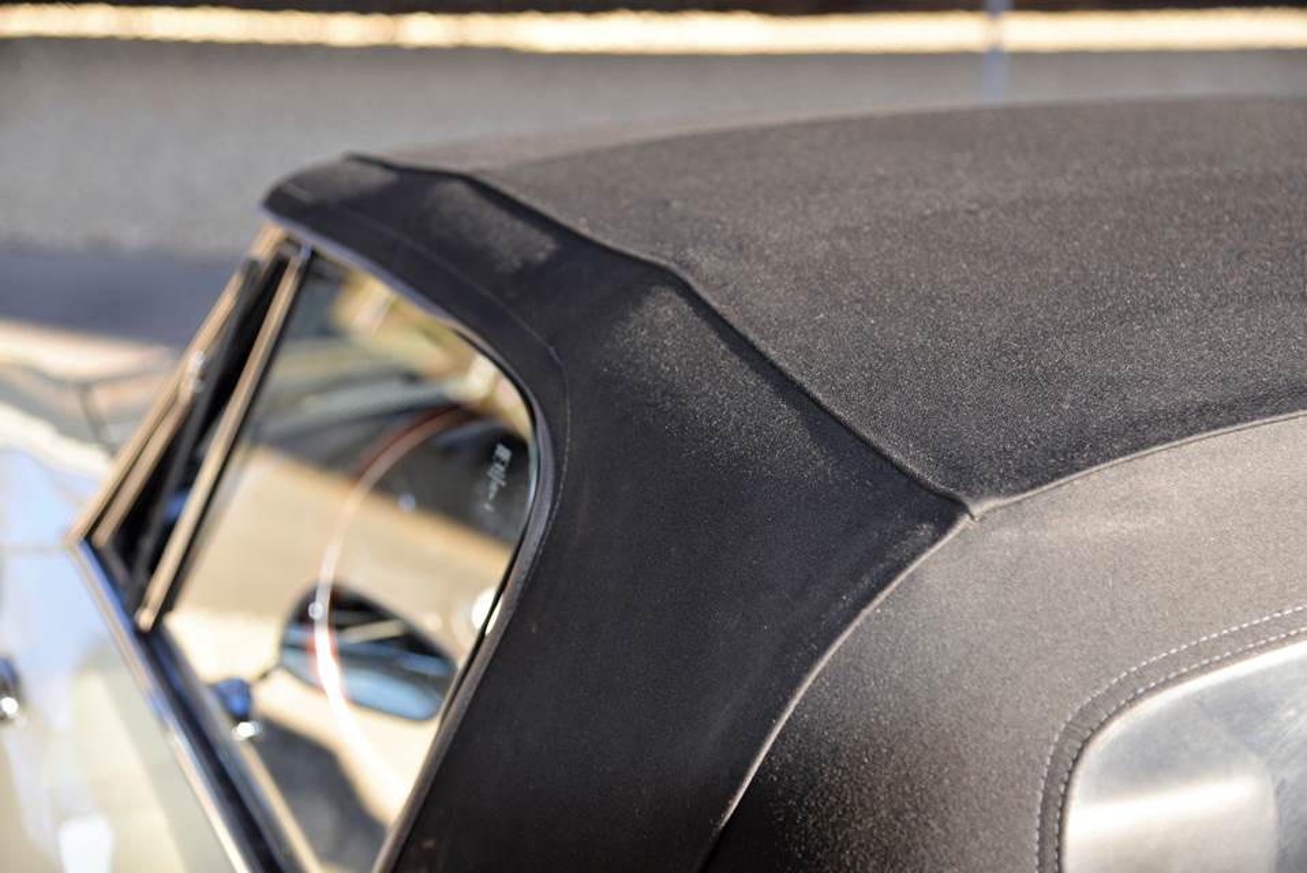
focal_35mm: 52
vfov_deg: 26.0
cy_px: 436
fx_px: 1889
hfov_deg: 38.2
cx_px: 654
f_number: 4
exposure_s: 1/200
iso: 180
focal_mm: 52
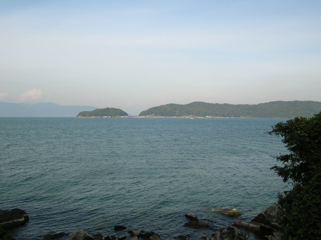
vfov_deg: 40.6
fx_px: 324
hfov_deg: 52.7
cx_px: 160
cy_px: 120
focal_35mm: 35
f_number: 5.6
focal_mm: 5.8
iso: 50
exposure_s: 1/256
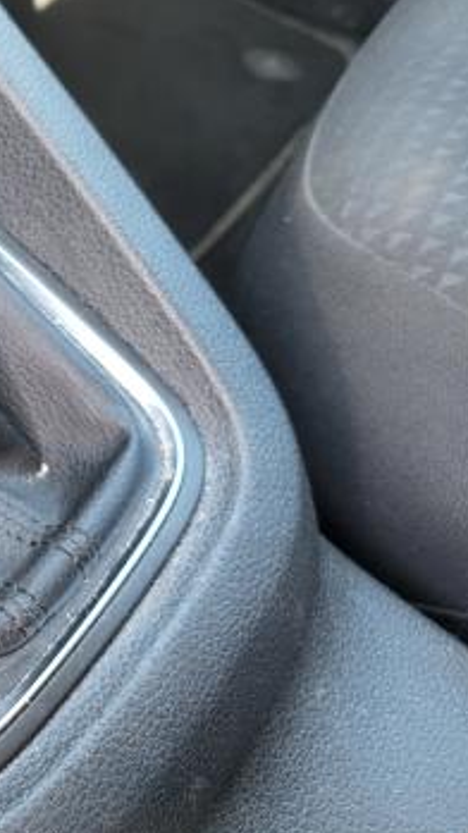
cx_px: -165
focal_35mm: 52
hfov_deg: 20.7
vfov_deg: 39.5
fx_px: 1149
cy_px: 291
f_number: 1.8
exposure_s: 1/120
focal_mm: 5.4
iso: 250
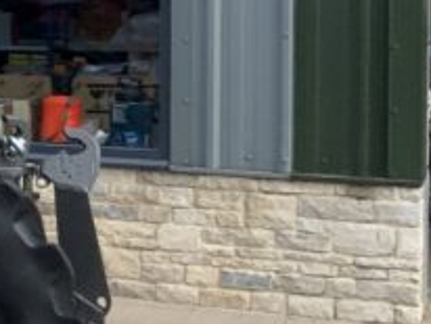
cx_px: -548
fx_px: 1795
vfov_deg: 10.2
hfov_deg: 11.6
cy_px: -2
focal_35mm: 144
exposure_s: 1/435
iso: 16
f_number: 1.8
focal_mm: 3
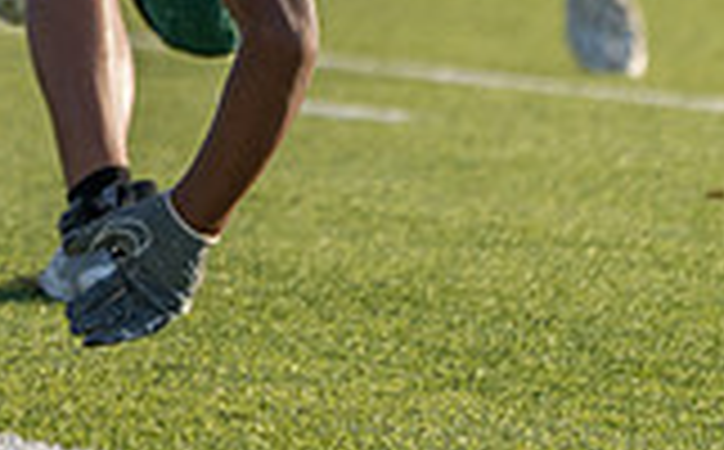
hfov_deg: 1.6
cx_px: -231
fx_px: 25547
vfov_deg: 1.0
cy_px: -309
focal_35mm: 1297
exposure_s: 1/1000
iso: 400
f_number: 5.6
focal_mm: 303
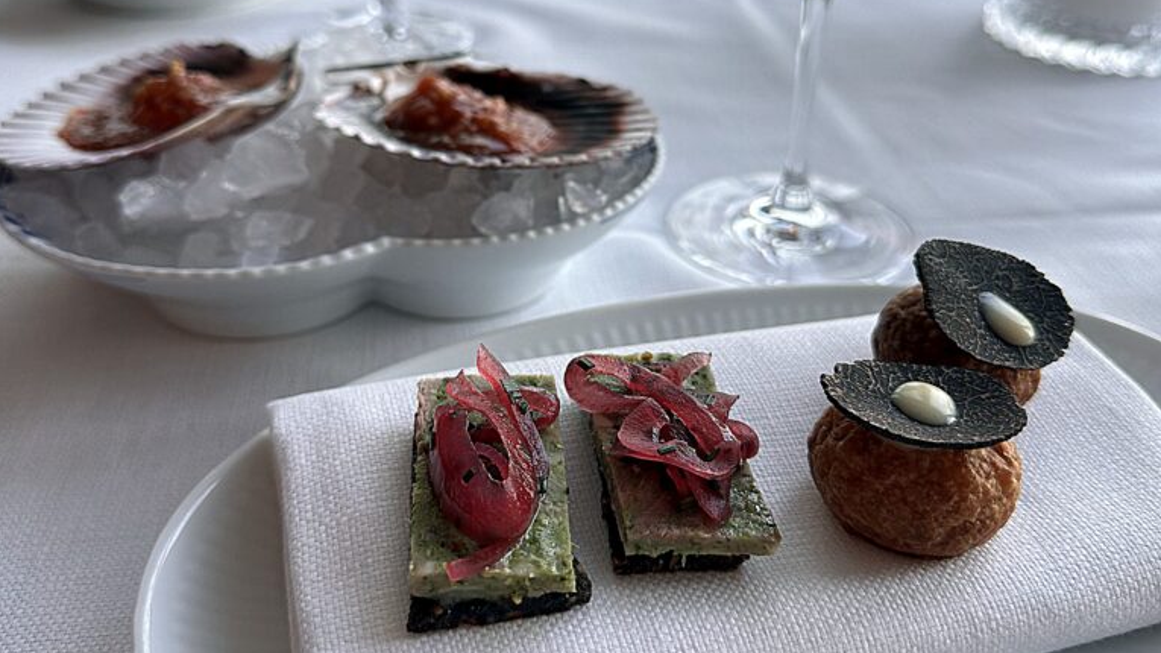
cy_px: 223
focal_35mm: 35
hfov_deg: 56.6
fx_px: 1077
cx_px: 580
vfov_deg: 33.4
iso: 80
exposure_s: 1/100
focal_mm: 6.86
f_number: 1.78
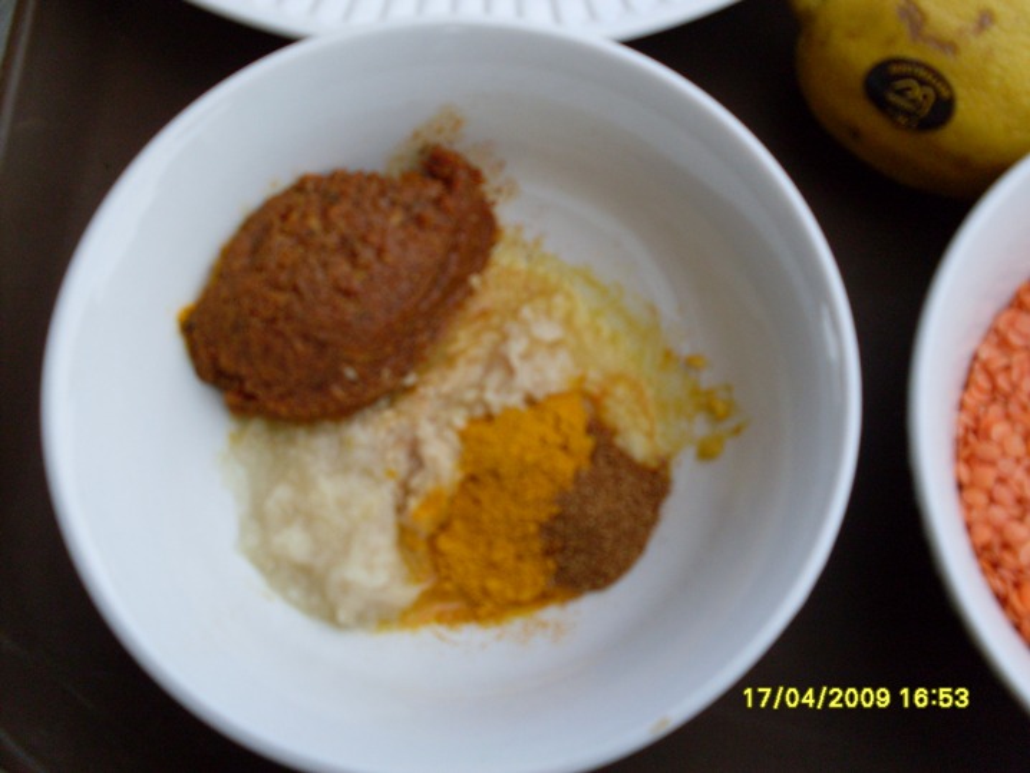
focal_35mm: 38
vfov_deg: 37.7
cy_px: 386
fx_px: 1131
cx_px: 515
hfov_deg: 49.0
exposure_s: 1/180
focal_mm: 6.3
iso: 80
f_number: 2.8
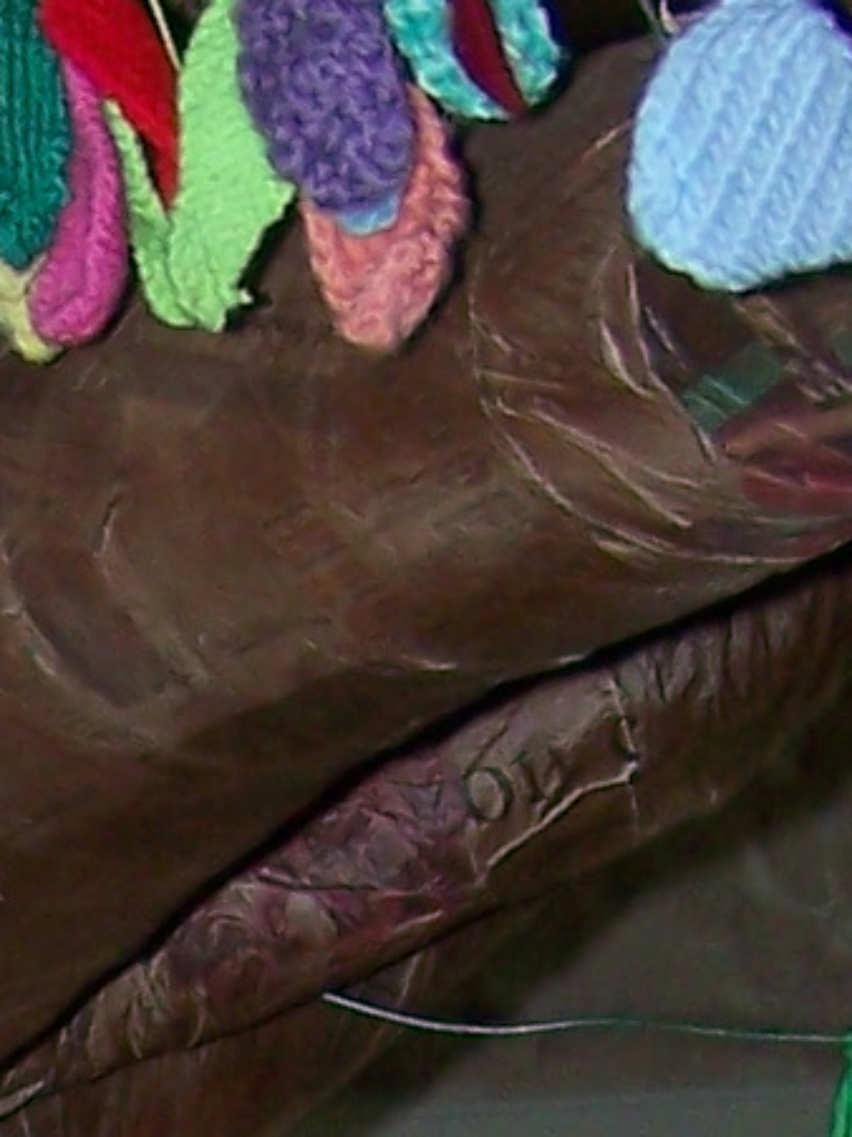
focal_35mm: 259
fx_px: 8504
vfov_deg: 7.2
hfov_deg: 5.6
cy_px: 2692
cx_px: -691
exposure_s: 1/60
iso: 80
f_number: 2.8
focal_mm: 6.3
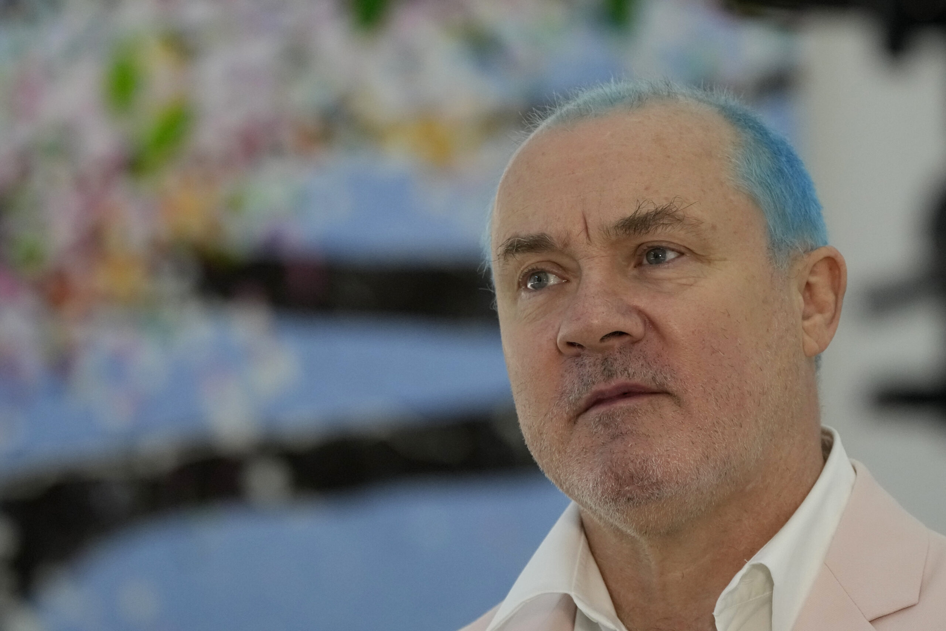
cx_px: 473
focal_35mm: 283
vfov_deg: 4.9
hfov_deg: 7.3
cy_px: 316
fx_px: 7436
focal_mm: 189
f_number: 5.6
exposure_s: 1/1000
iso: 3200
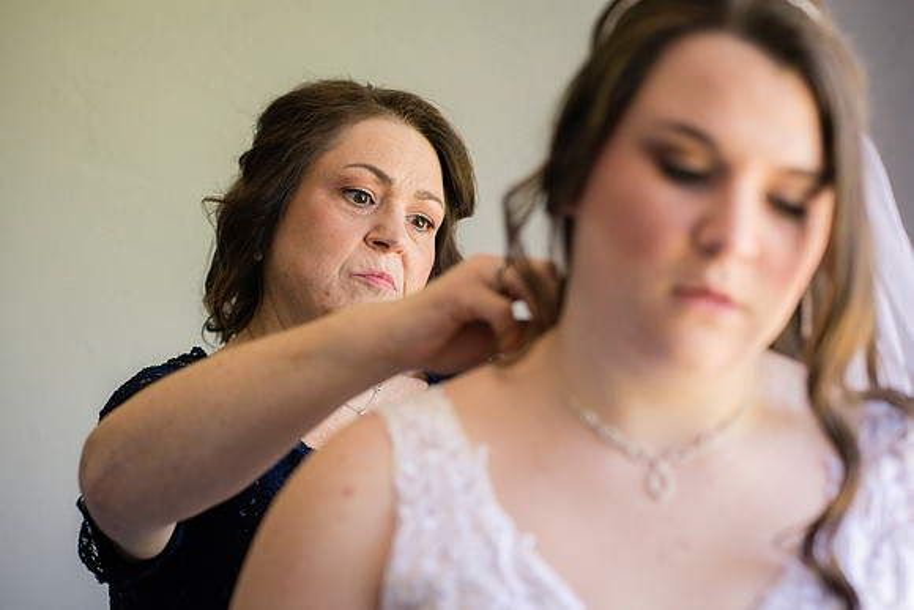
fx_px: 2158
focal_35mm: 85
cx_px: 457
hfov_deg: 23.9
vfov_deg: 16.1
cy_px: 305
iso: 800
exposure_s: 1/500
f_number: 2.8
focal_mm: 85
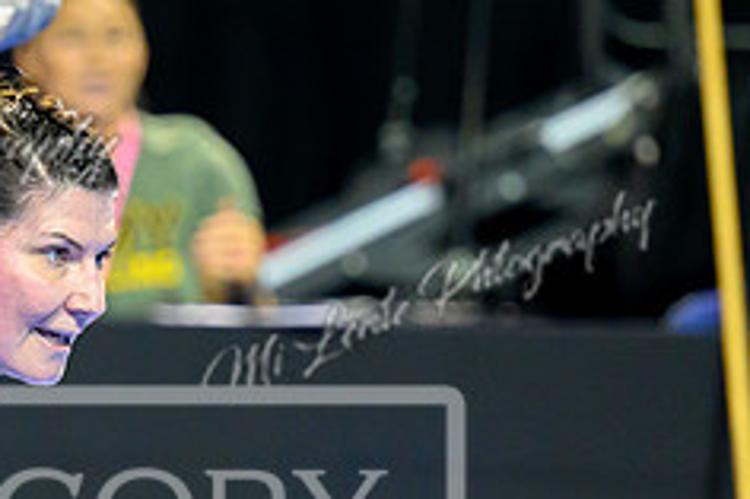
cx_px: -169
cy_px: 518
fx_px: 13220
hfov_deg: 3.2
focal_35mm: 635
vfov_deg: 2.2
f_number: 2.8
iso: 3200
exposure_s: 1/800
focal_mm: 160
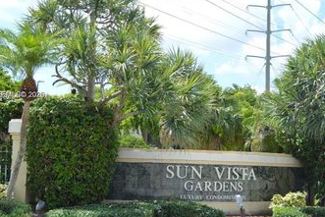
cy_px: 95
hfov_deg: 26.3
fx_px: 695
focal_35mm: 77
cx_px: 194
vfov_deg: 17.7
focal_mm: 34
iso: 100
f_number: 8
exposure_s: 1/250
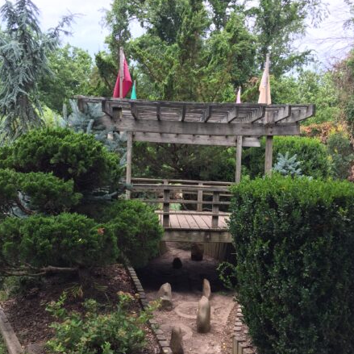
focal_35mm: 35
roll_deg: -1.2
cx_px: 176
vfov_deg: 47.0
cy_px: 208
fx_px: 405
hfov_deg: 47.2
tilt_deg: -5.6
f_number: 2.2
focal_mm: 4.15
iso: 32
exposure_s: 1/425
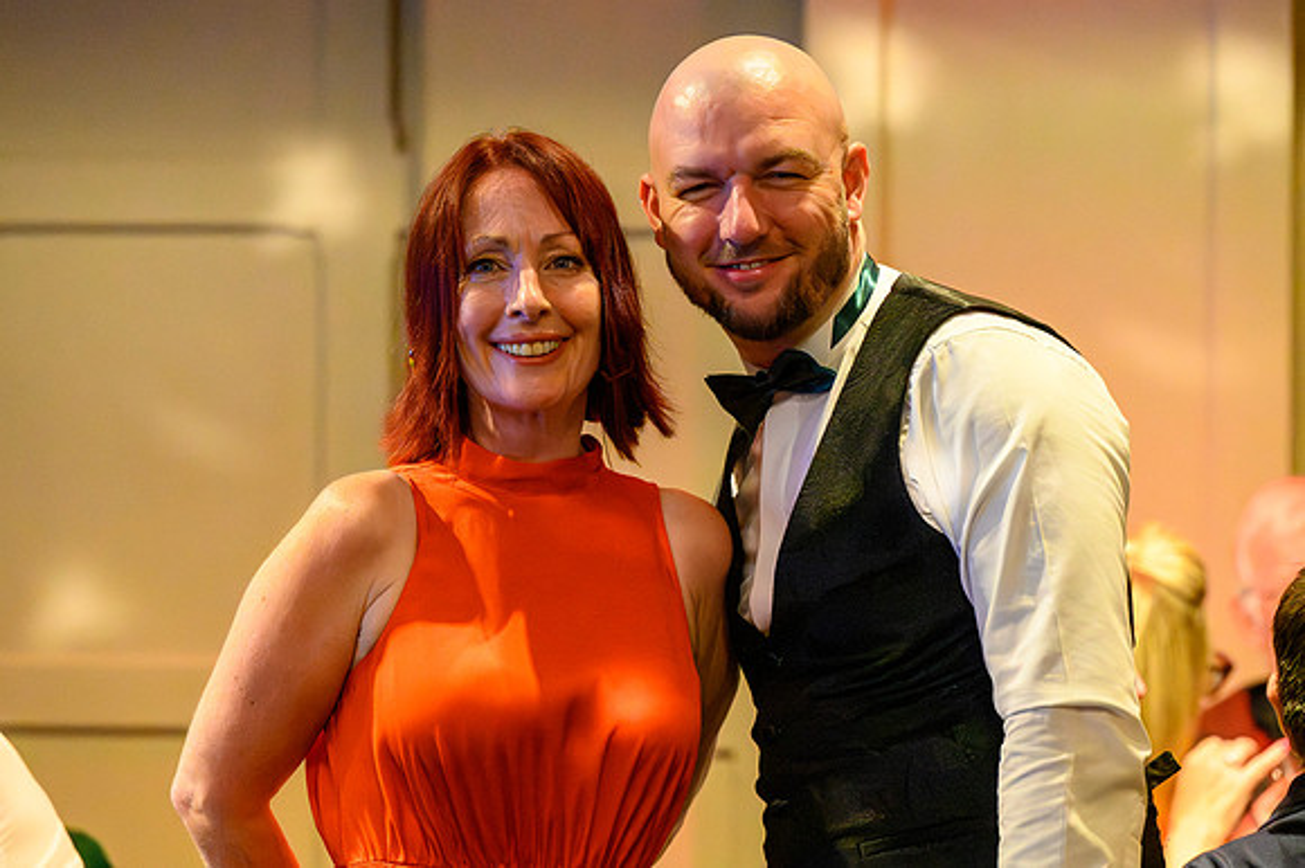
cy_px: 410
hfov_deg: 13.6
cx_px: 687
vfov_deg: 9.1
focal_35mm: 151
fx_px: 5456
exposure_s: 1/400
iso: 51200
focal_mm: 140
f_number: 4
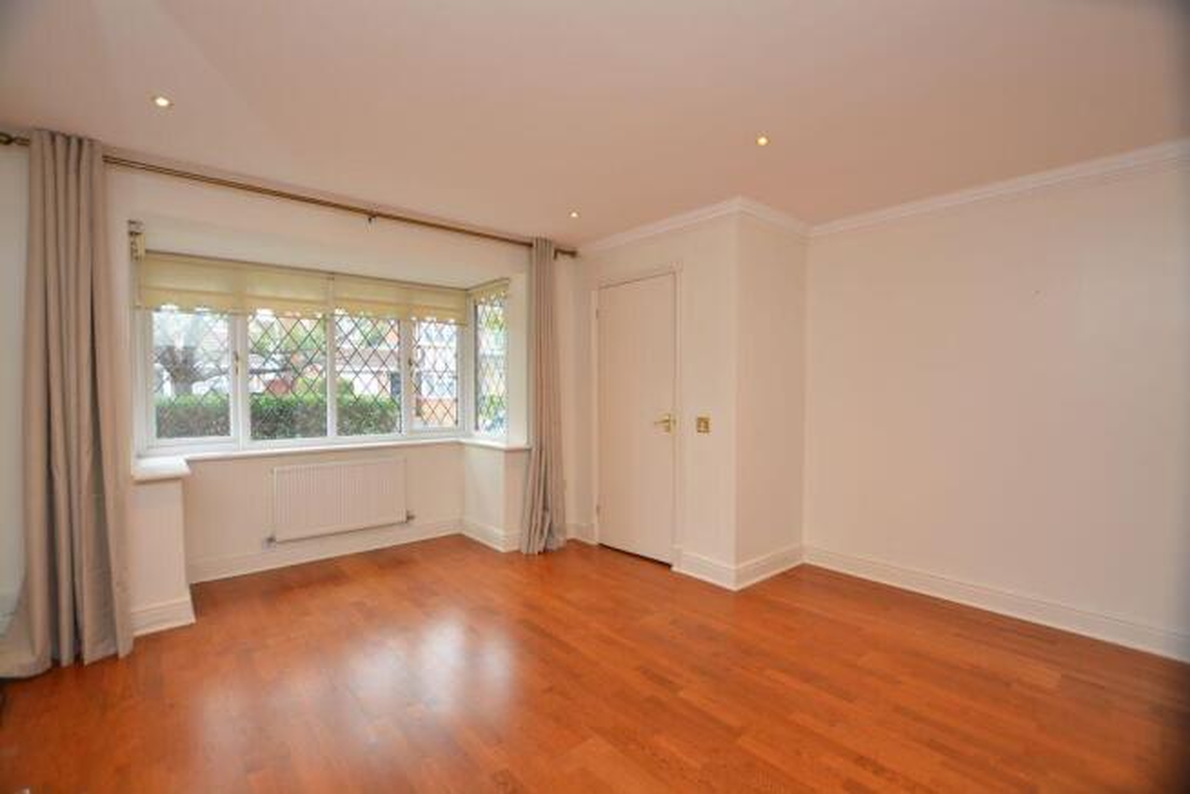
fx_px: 496
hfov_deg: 100.4
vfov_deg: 77.4
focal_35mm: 15
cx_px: 595
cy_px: 397
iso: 500
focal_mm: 10
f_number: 4
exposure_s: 1/60
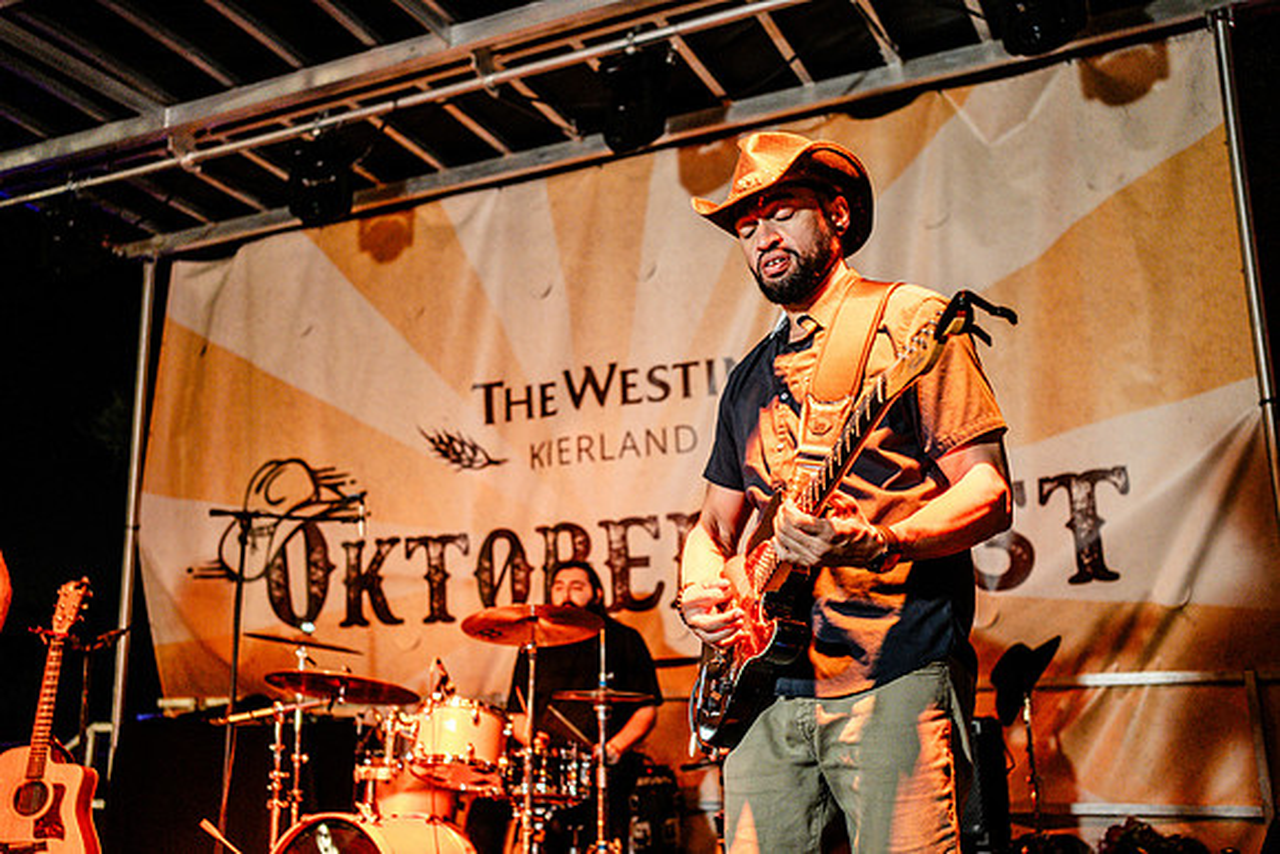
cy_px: 427
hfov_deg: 54.4
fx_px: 1245
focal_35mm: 35
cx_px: 640
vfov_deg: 37.9
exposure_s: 1/160
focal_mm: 35
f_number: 2.8
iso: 2500
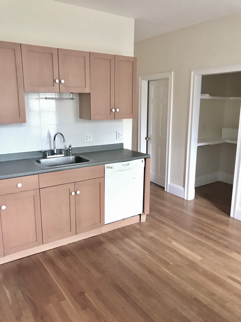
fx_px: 260
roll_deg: -0.2
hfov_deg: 49.7
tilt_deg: -12.1
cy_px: 161
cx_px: 120
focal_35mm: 28
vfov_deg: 63.4
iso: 64
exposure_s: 1/15
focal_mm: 3.99
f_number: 1.8
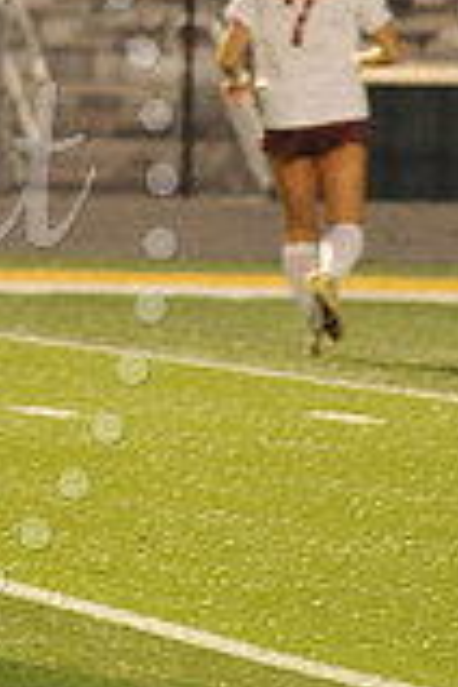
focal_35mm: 730
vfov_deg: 2.8
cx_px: -346
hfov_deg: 1.9
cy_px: 190
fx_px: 13930
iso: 4000
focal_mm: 200
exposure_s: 1/160
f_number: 4.5
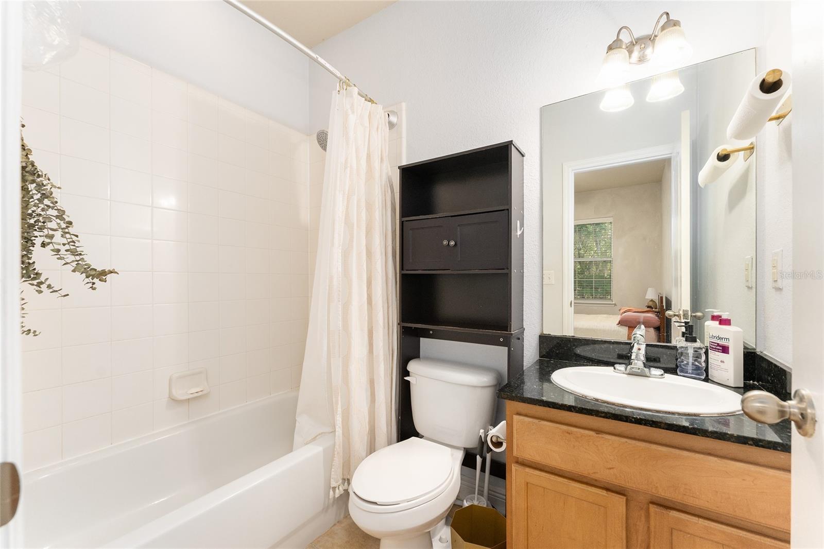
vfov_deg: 78.1
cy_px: 274
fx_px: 339
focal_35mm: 15
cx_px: 412
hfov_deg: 101.2
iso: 3200
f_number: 7.1
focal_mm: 14.8
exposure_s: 1/30
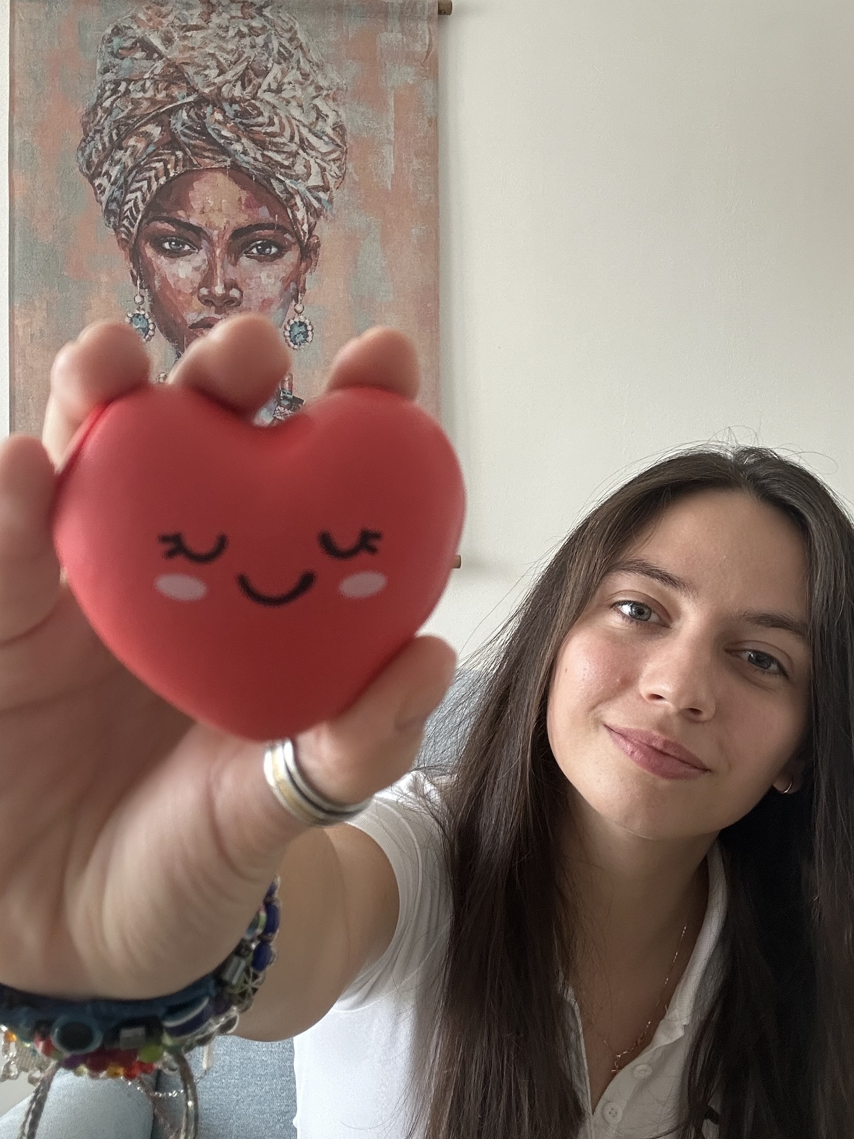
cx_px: 397
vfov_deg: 51.3
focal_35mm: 36
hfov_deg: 39.6
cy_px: 559
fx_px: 1184
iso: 125
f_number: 1.9
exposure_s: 1/60
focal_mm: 2.69
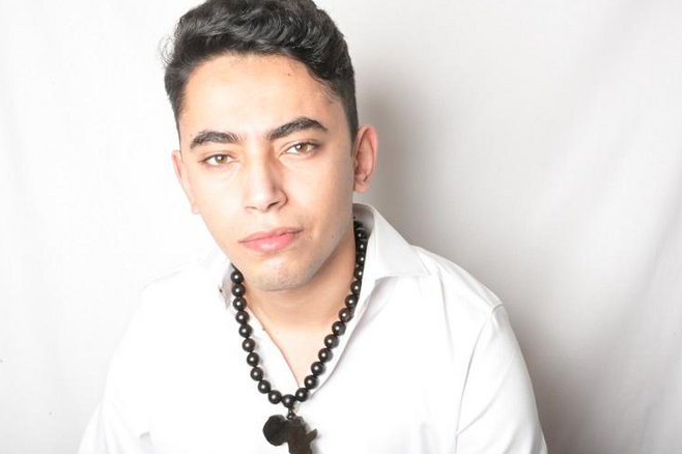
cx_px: 330
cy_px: 250
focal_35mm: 45
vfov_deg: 29.8
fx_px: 852
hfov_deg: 43.6
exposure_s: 1/250
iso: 3200
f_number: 22
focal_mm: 37
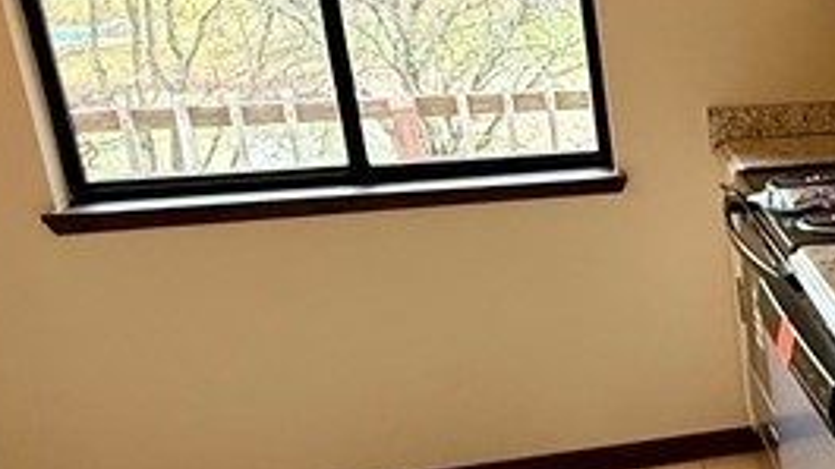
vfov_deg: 20.3
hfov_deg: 28.4
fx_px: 1306
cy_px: 334
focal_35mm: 59
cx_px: 1112
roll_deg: -0.7
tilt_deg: -17.6
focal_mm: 2.22
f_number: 2.2
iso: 320
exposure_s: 1/60
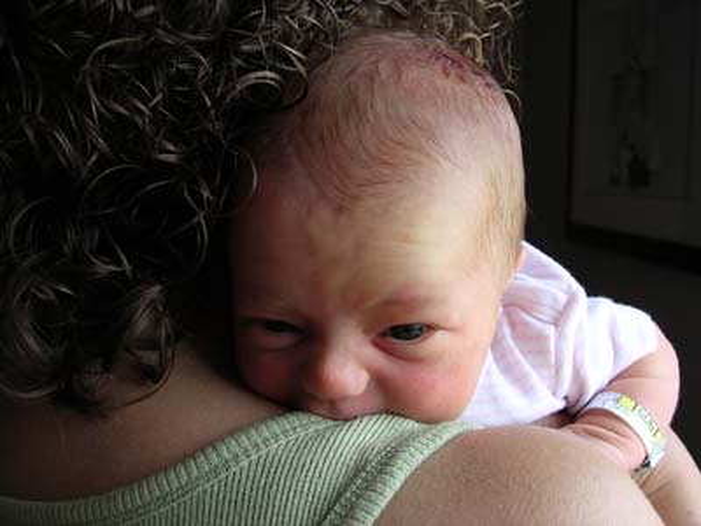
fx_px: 770
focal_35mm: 38
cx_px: 350
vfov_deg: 37.7
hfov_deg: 49.0
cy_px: 263
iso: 100
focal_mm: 5.8
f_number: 2.8
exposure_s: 1/115
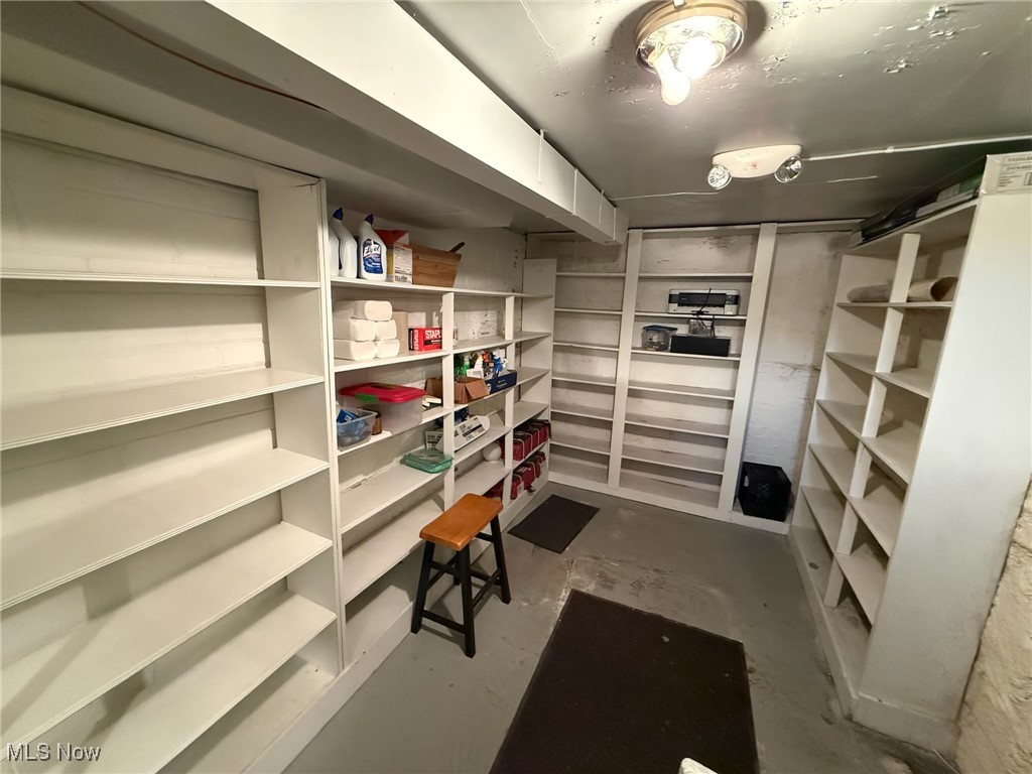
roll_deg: -1.2
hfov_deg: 102.1
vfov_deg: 85.7
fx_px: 417
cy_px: 387
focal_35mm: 14
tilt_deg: -11.9
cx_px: 516
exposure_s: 1/60
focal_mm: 2.22
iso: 1250
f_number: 2.2
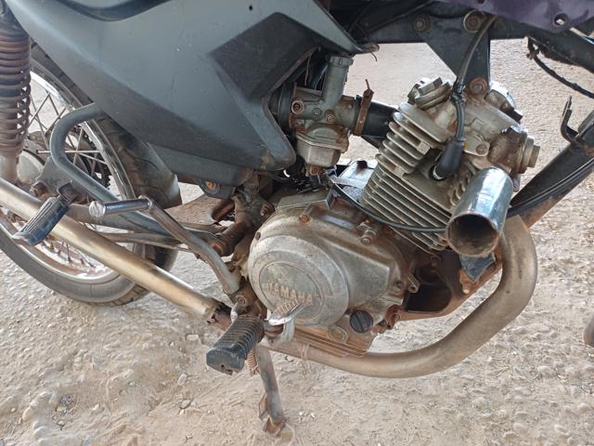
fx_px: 429
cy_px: 223
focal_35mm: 25
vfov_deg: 54.9
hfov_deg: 69.4
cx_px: 297
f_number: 1.8
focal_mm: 4.65
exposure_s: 1/60
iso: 250
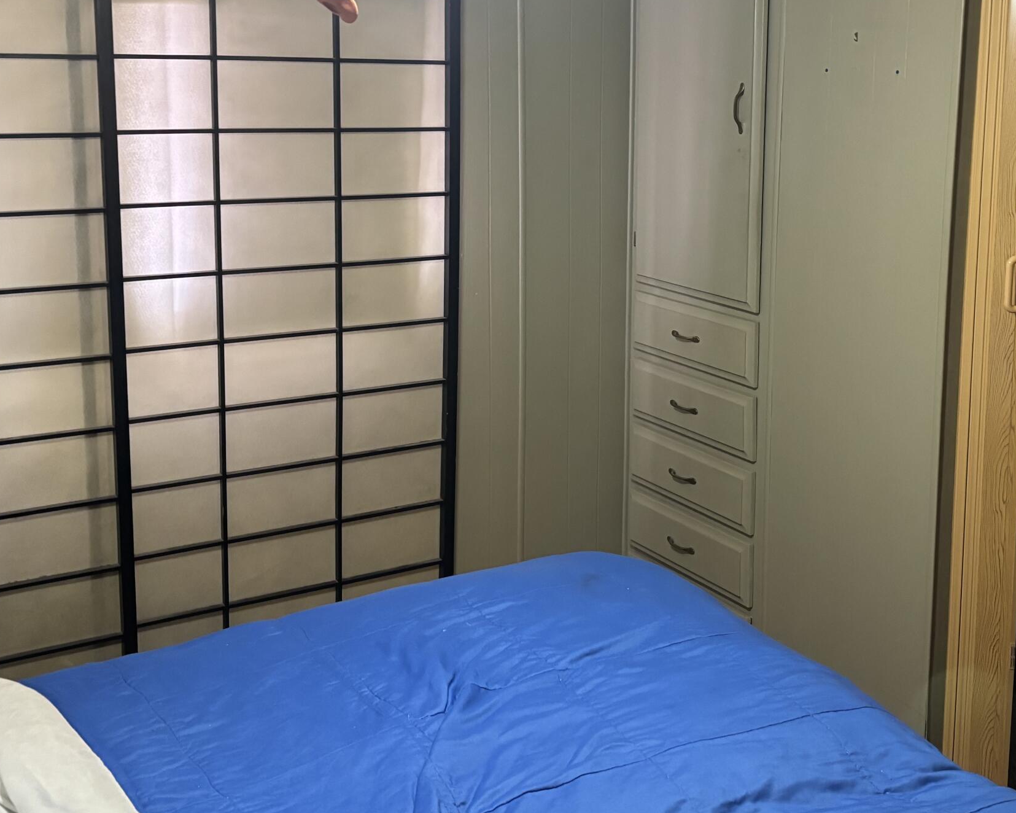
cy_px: 271
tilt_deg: -8.1
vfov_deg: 32.5
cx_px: 686
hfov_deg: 39.8
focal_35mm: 46
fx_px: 1383
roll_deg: -0.9
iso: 500
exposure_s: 1/60
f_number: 1.6
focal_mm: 5.96
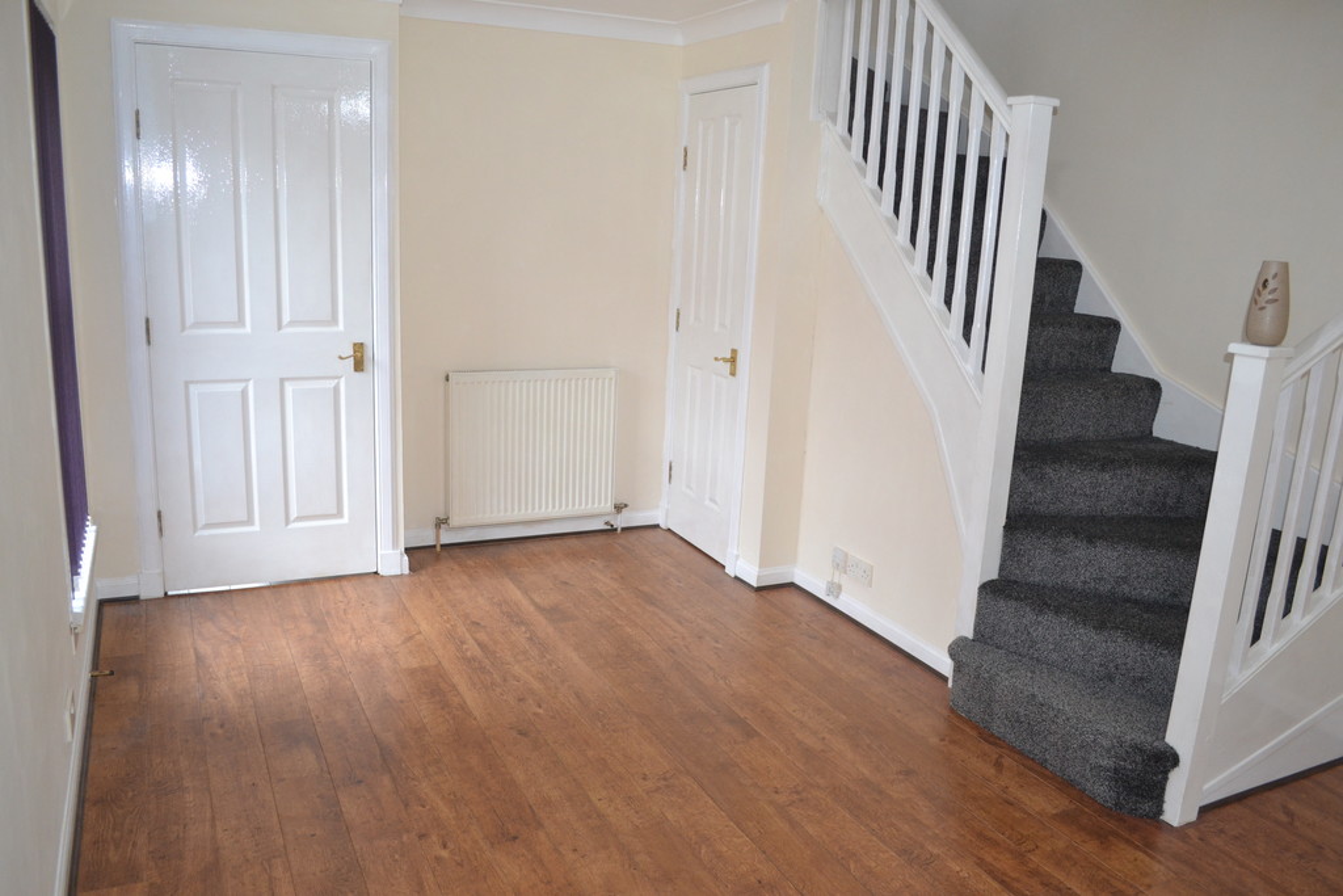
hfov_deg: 67.4
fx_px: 1007
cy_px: 448
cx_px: 672
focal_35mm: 27
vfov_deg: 47.9
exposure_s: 1/60
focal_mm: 18
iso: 1100
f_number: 3.5
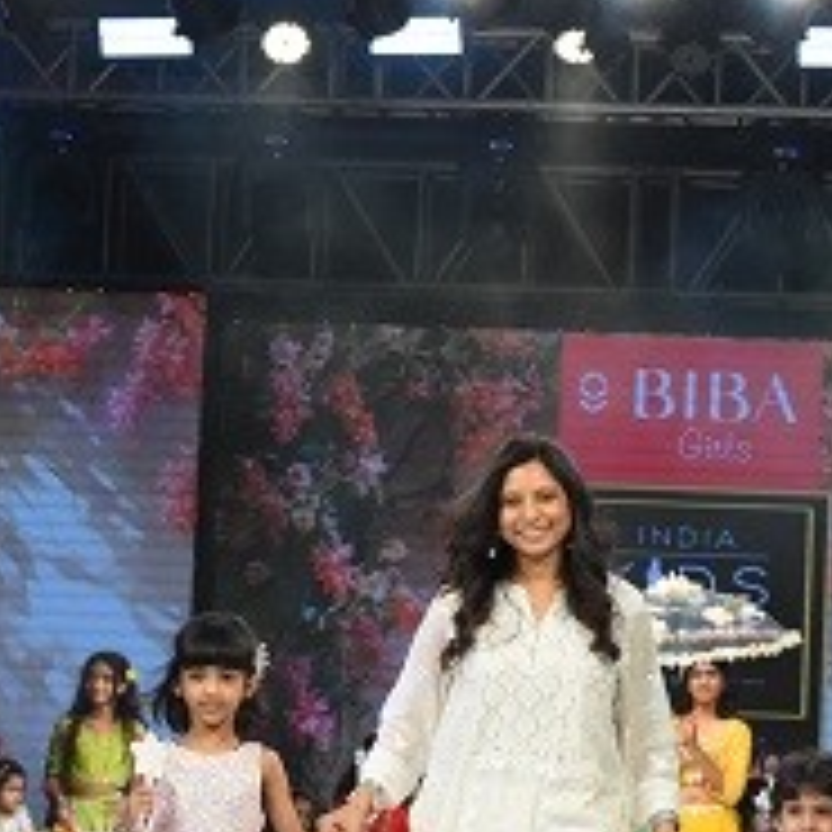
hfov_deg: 10.8
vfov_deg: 10.8
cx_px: 562
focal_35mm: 161
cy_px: 690
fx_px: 4378
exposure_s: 1/1000
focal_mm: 70
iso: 2500
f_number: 7.1
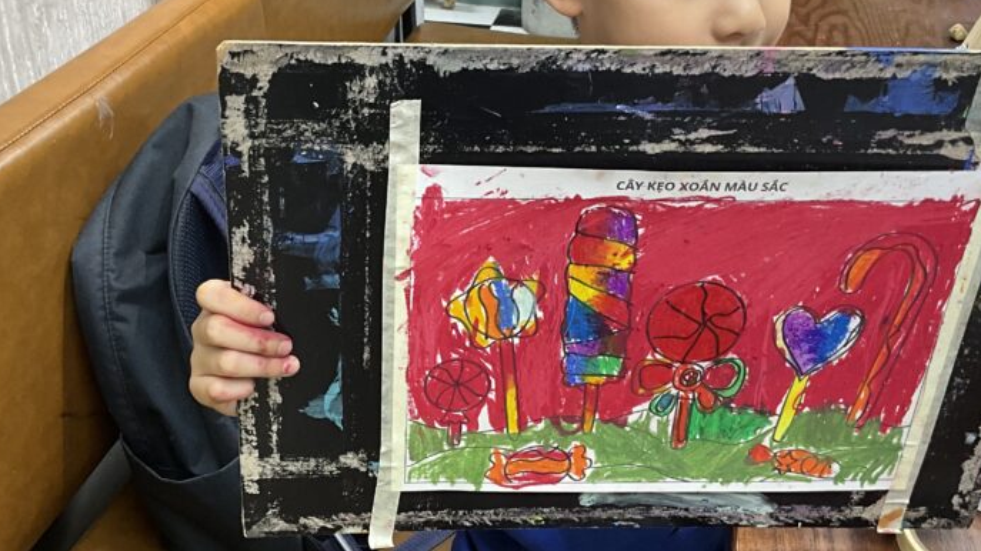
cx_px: 473
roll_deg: -0.8
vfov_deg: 25.9
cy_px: 243
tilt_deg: -30.4
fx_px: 1196
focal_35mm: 46
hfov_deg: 44.6
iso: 64
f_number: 1.8
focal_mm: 3
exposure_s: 1/61
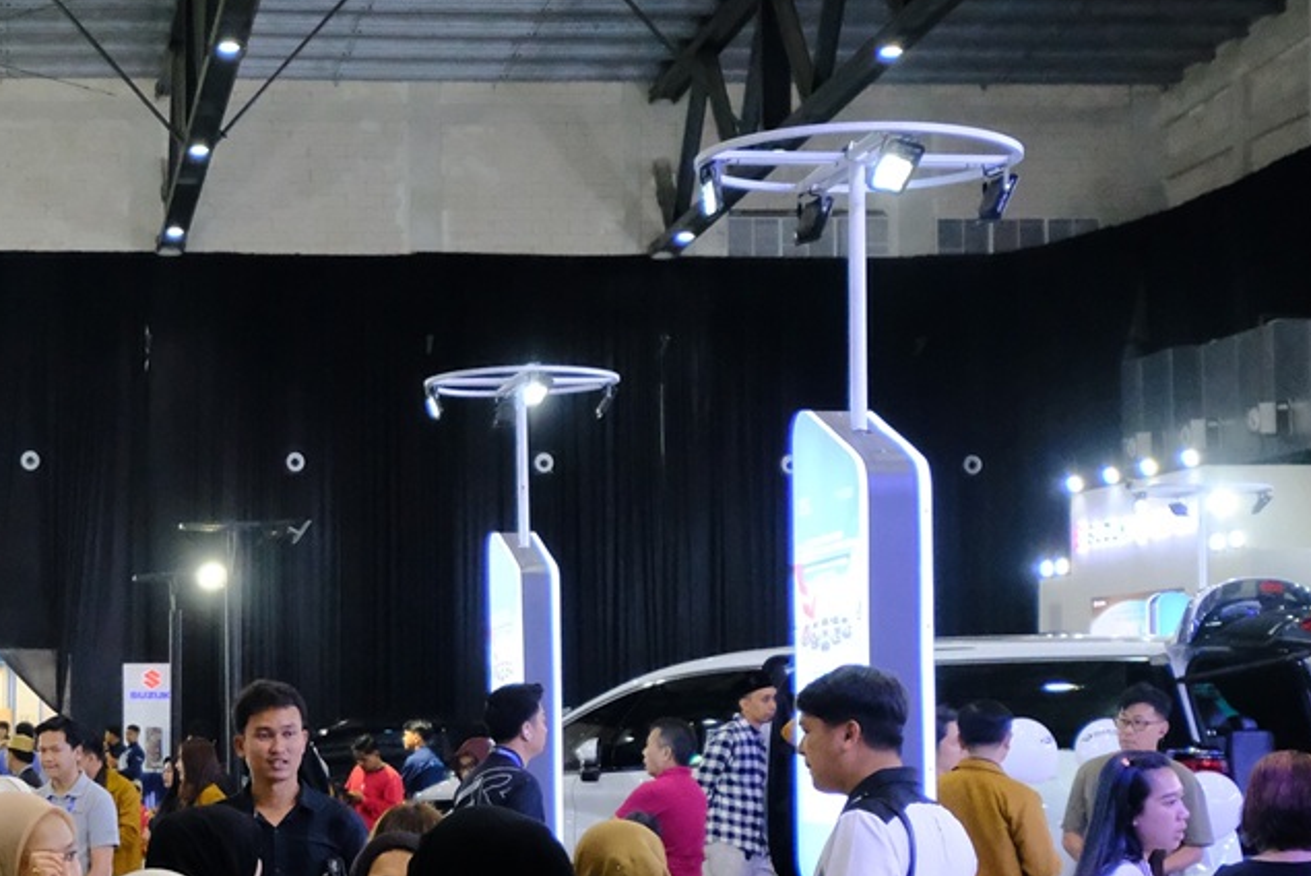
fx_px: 3097
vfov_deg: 16.0
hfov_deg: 23.1
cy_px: 638
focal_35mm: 85
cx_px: 66
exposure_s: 1/320
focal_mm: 24
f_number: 4
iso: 6400
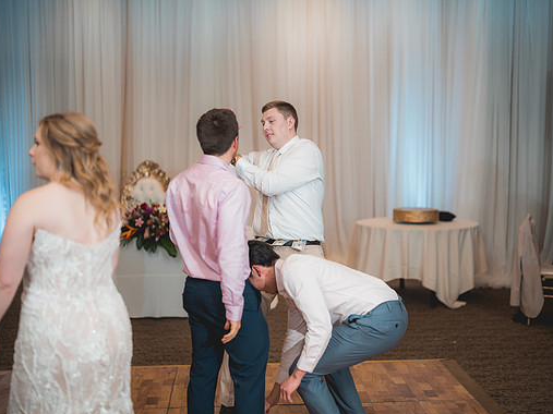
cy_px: 210
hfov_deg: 34.9
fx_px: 878
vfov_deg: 26.5
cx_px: 303
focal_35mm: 55
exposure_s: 1/250
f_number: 1.2
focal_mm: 50
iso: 80
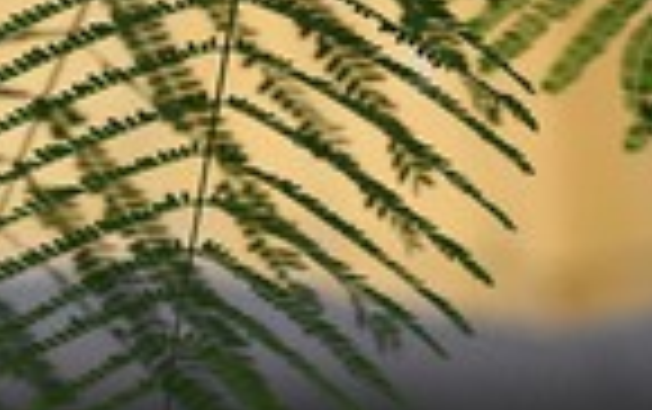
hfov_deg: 6.4
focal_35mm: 324
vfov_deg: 4.1
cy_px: 131
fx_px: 5764
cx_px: -67
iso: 3200
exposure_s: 1/800
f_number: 3.2
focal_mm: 70
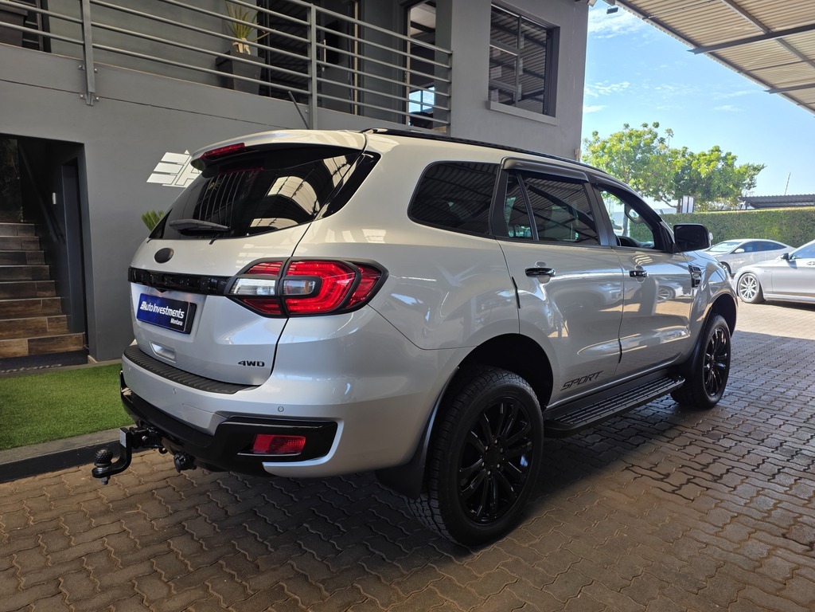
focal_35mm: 23
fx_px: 542
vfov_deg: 58.9
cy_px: 306
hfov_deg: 73.9
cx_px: 408
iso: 25
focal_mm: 6.25
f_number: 1.7
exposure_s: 1/200
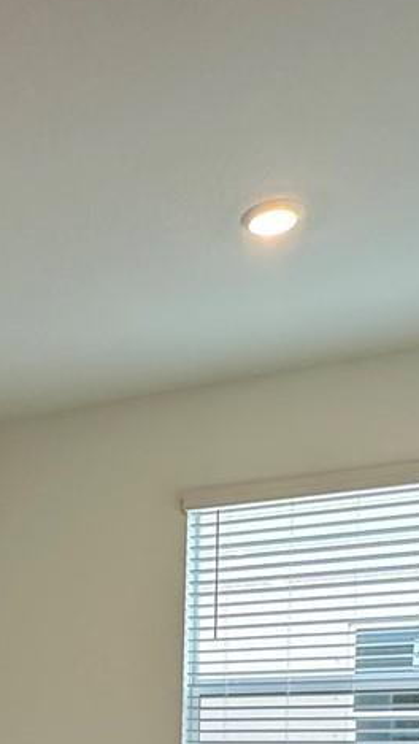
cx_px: -79
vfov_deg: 34.3
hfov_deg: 21.5
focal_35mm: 52
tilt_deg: -4.7
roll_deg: -0.2
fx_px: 1027
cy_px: 826
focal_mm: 2.22
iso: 200
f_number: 2.2
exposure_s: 1/120
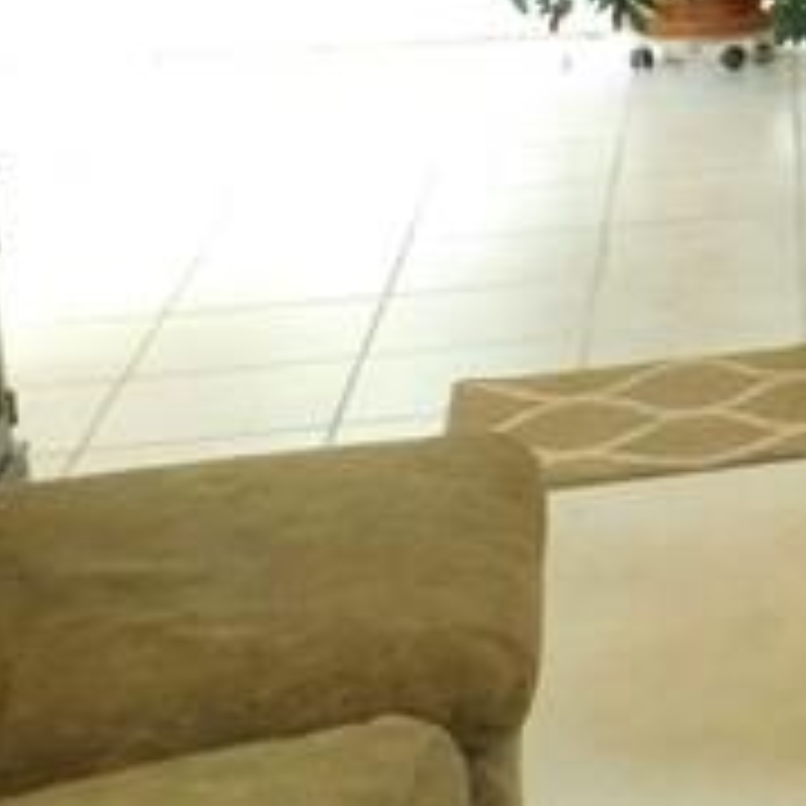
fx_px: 3056
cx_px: 1999
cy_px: -104
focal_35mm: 116
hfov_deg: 11.9
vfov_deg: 14.6
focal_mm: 4
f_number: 3
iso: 400
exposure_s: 1/30
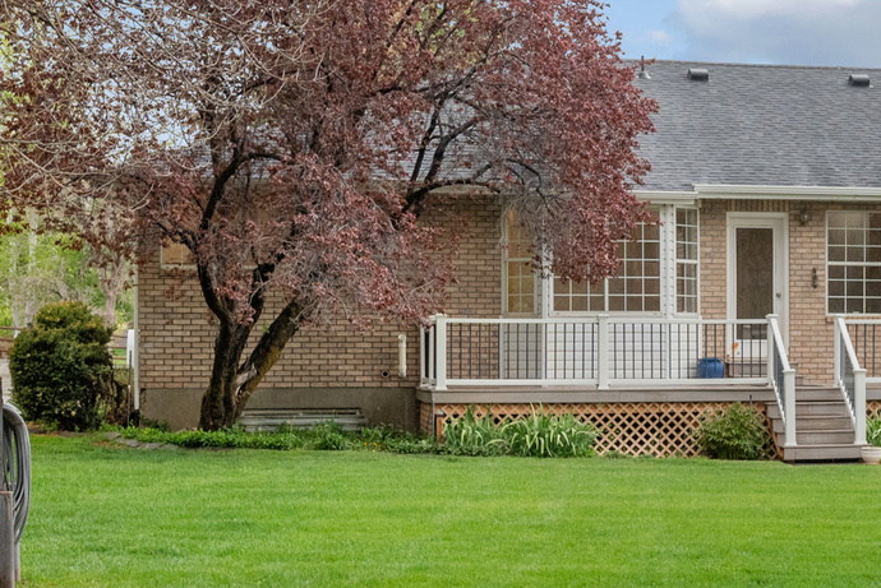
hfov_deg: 21.8
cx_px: 927
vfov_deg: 15.4
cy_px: 349
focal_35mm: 89
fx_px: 2179
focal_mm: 30
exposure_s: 1/80
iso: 800
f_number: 8
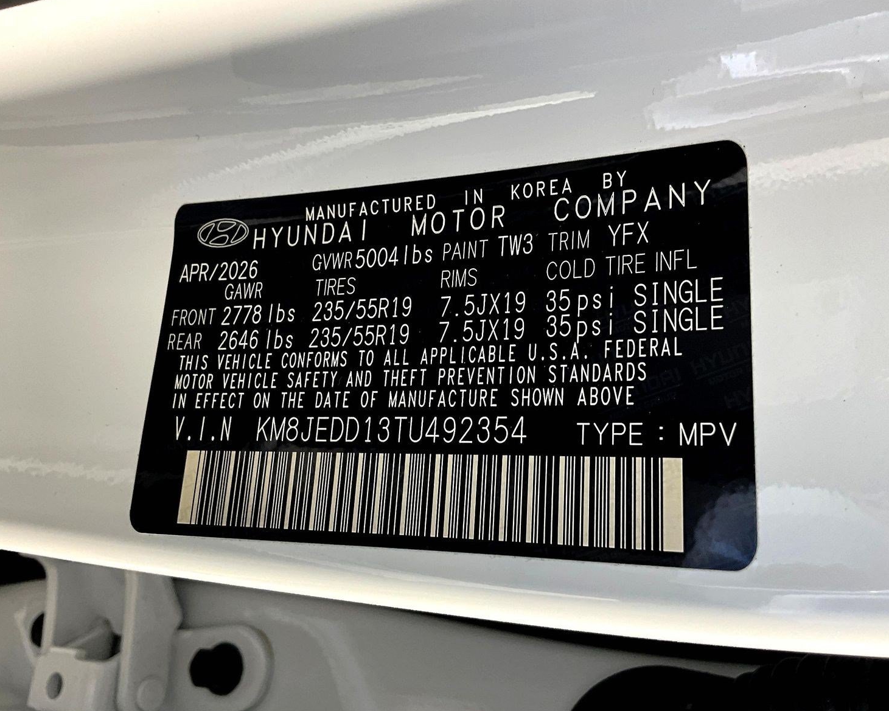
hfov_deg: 57.2
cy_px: 352
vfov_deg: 47.1
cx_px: 436
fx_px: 816
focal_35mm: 31
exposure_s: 1/60
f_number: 1.8
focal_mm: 3
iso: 64
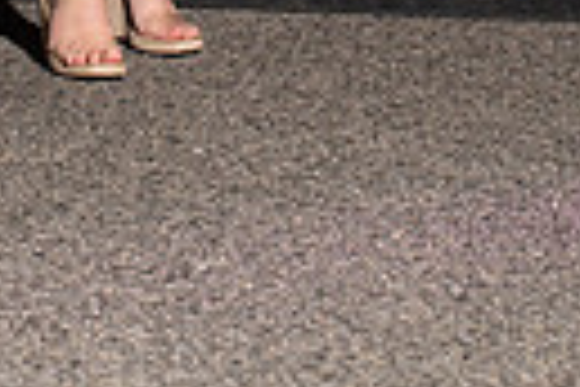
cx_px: 191
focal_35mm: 296
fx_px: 4769
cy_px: -608
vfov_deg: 4.5
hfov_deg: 7.0
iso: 1000
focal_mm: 85
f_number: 6.3
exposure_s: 1/200
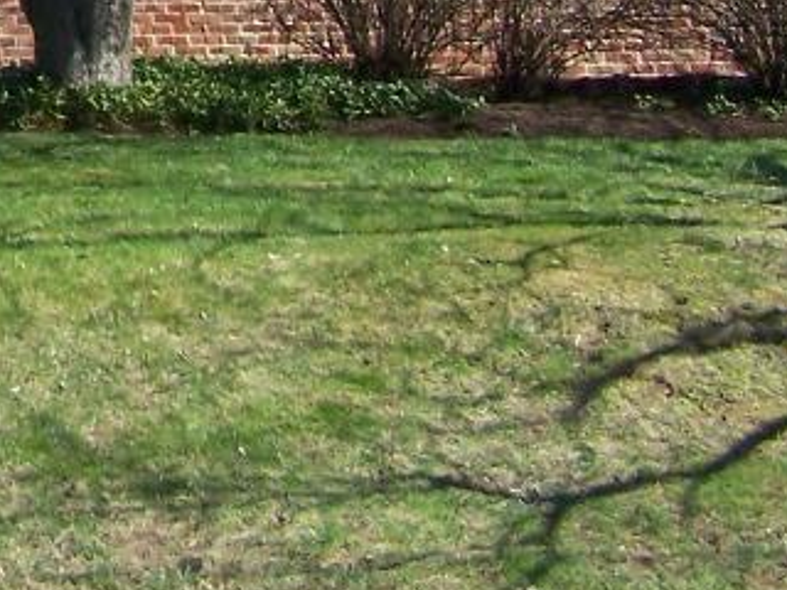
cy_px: -725
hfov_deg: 10.8
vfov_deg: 8.1
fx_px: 3888
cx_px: -674
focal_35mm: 171
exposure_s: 1/250
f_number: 4
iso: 64
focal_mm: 6.3
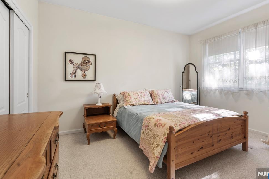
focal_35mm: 17
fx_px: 127
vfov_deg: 70.4
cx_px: 142
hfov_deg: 93.2
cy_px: 85
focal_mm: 16
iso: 100
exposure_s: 1.6
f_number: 8
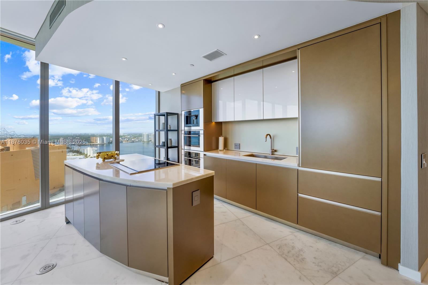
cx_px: 214
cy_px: 142
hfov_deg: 112.6
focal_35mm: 12
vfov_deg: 90.0
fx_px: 143
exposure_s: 1/40
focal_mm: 12
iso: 100
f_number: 7.1
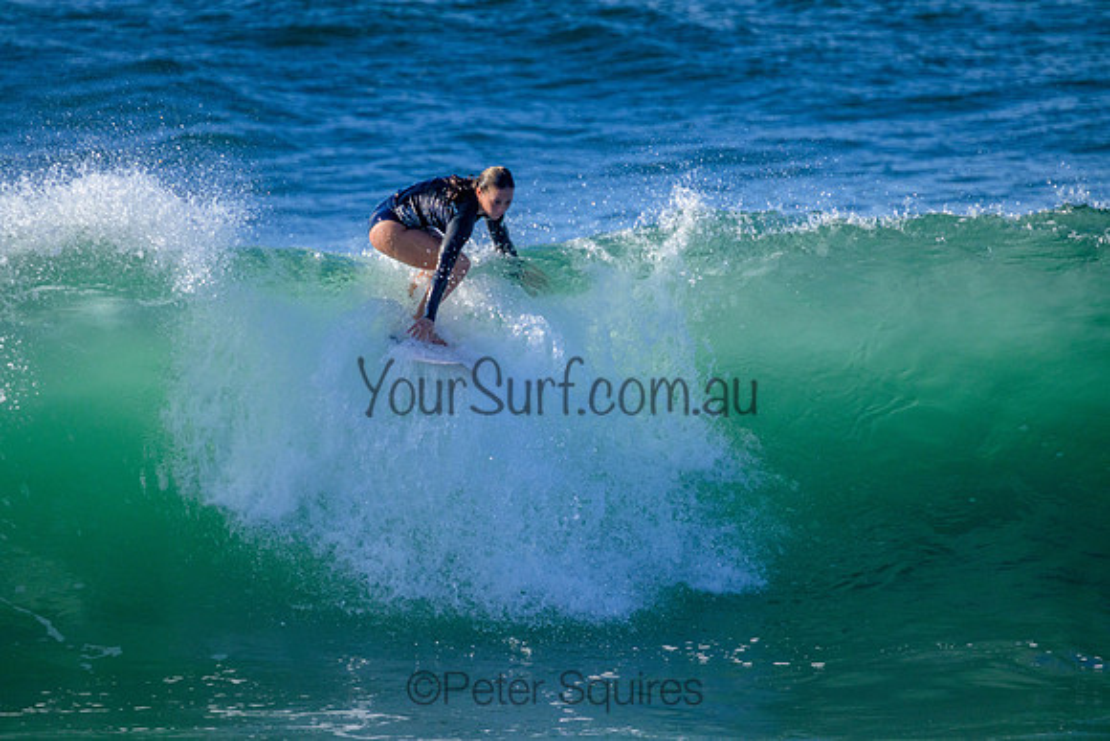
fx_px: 24671
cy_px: 370
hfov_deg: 2.6
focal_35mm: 800
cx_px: 555
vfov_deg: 1.7
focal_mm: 800
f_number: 11
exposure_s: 1/2000
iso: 1100
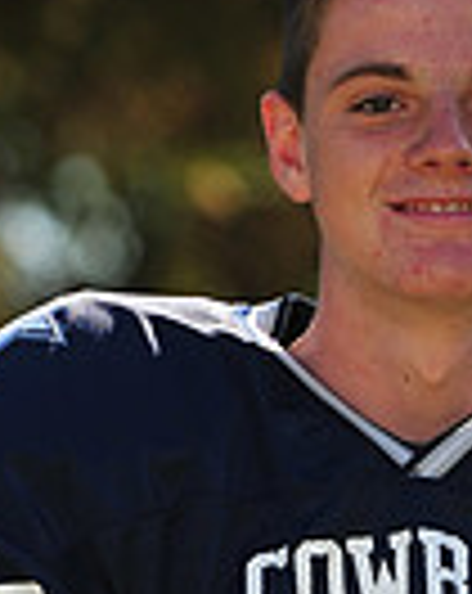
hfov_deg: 2.2
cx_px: 476
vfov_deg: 2.8
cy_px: 806
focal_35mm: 703
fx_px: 12318
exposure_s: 1/800
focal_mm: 170
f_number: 4.5
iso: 200
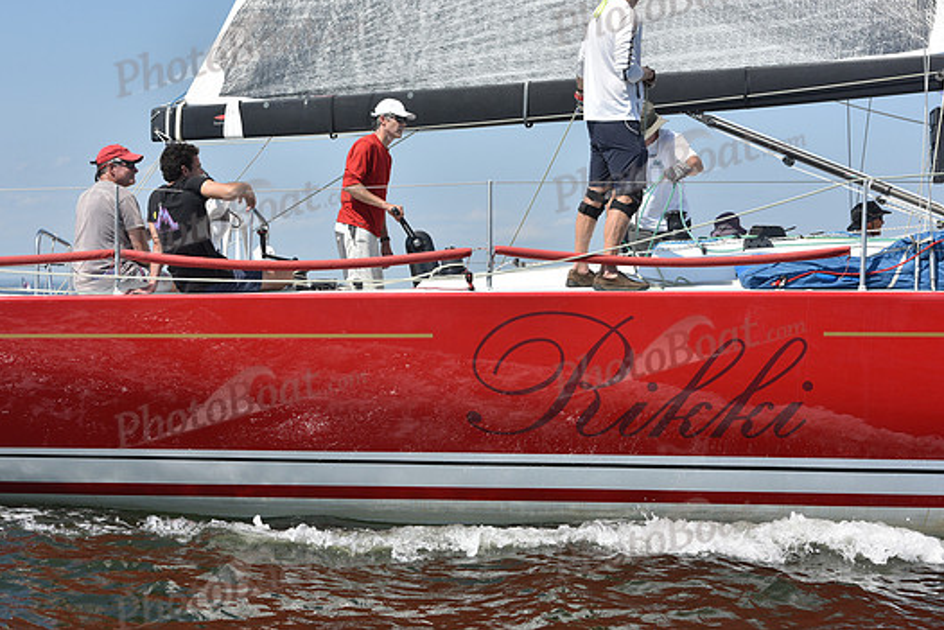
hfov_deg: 23.6
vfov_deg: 15.9
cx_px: 461
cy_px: 284
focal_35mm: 86
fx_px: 2256
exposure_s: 1/1250
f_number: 7.1
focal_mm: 78
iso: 250
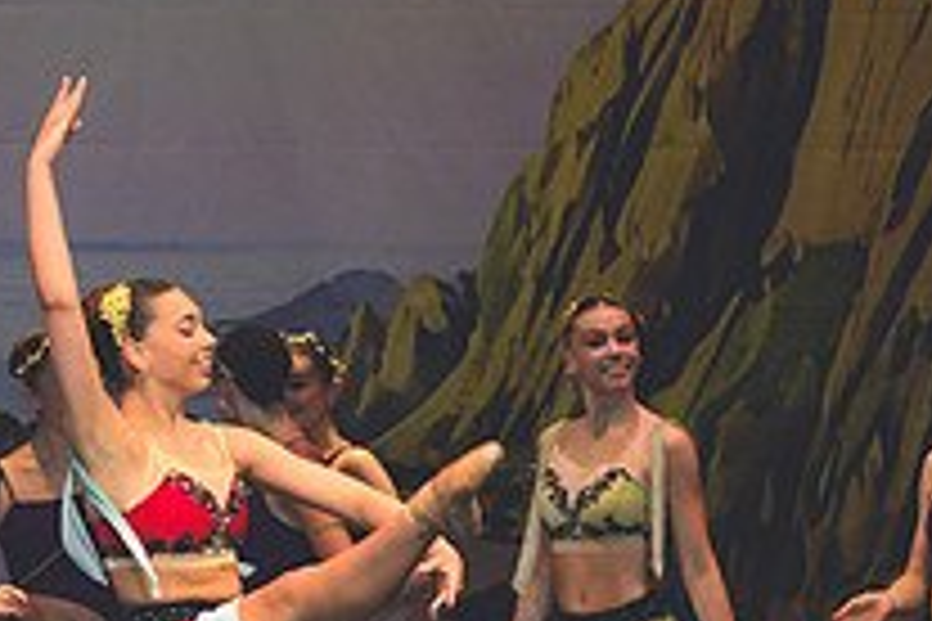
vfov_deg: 2.4
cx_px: 158
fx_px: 14678
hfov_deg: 3.6
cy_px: 662
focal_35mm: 567
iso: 800
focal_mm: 135
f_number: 2.8
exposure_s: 1/500
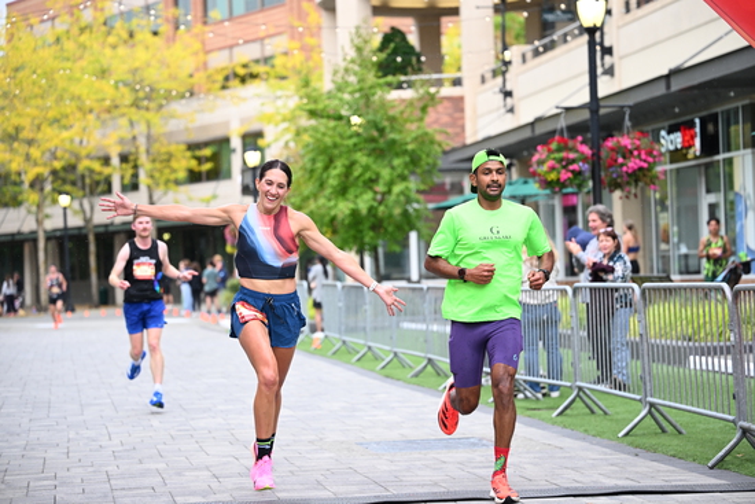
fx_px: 1951
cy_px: 252
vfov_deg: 14.7
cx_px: 378
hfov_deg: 21.9
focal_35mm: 93
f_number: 2.8
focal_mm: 93
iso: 1250
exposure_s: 1/1250
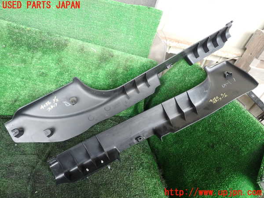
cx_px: 132
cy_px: 99
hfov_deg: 60.0
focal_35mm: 30
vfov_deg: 46.8
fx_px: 229
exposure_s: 1/40
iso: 200
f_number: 2.3
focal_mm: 5.4
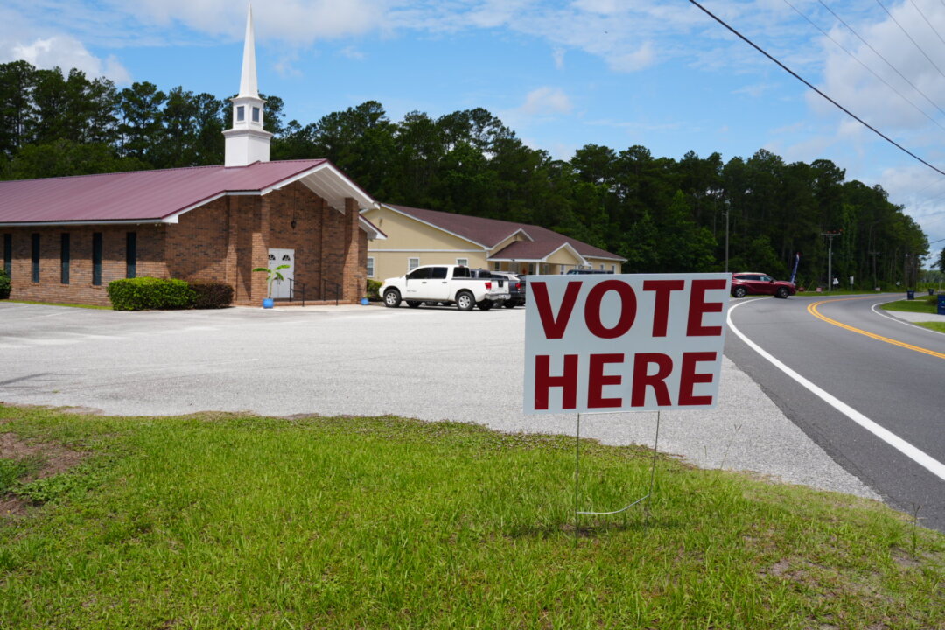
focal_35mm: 31
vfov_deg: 41.9
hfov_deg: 59.7
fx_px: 823
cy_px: 315
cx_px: 472
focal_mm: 20.9
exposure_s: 1/200
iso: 100
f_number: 10
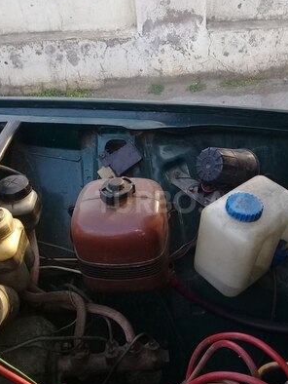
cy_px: 202
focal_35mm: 39
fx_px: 432
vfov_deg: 47.8
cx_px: 170
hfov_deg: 36.7
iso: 50
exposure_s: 1/33
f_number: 2.2
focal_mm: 3.3
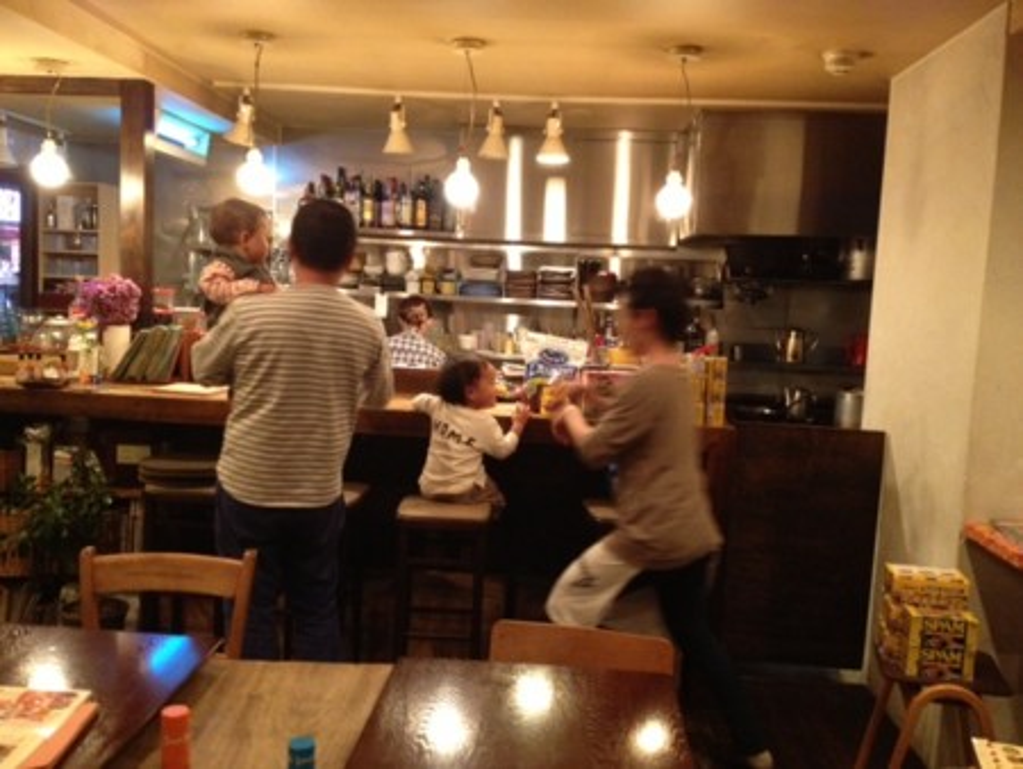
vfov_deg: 40.7
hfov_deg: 52.6
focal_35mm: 35
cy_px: 384
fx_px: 1035
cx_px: 512
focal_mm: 4.28
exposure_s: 1/17
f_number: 2.4
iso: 400
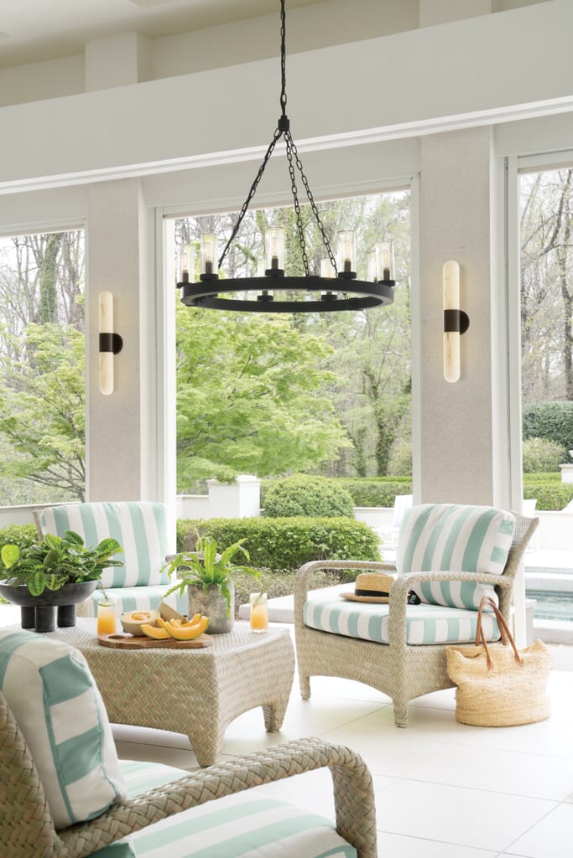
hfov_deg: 26.5
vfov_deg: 38.9
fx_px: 1217
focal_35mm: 51
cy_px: 429
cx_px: 286
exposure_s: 1/30
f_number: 13
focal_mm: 51
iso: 320
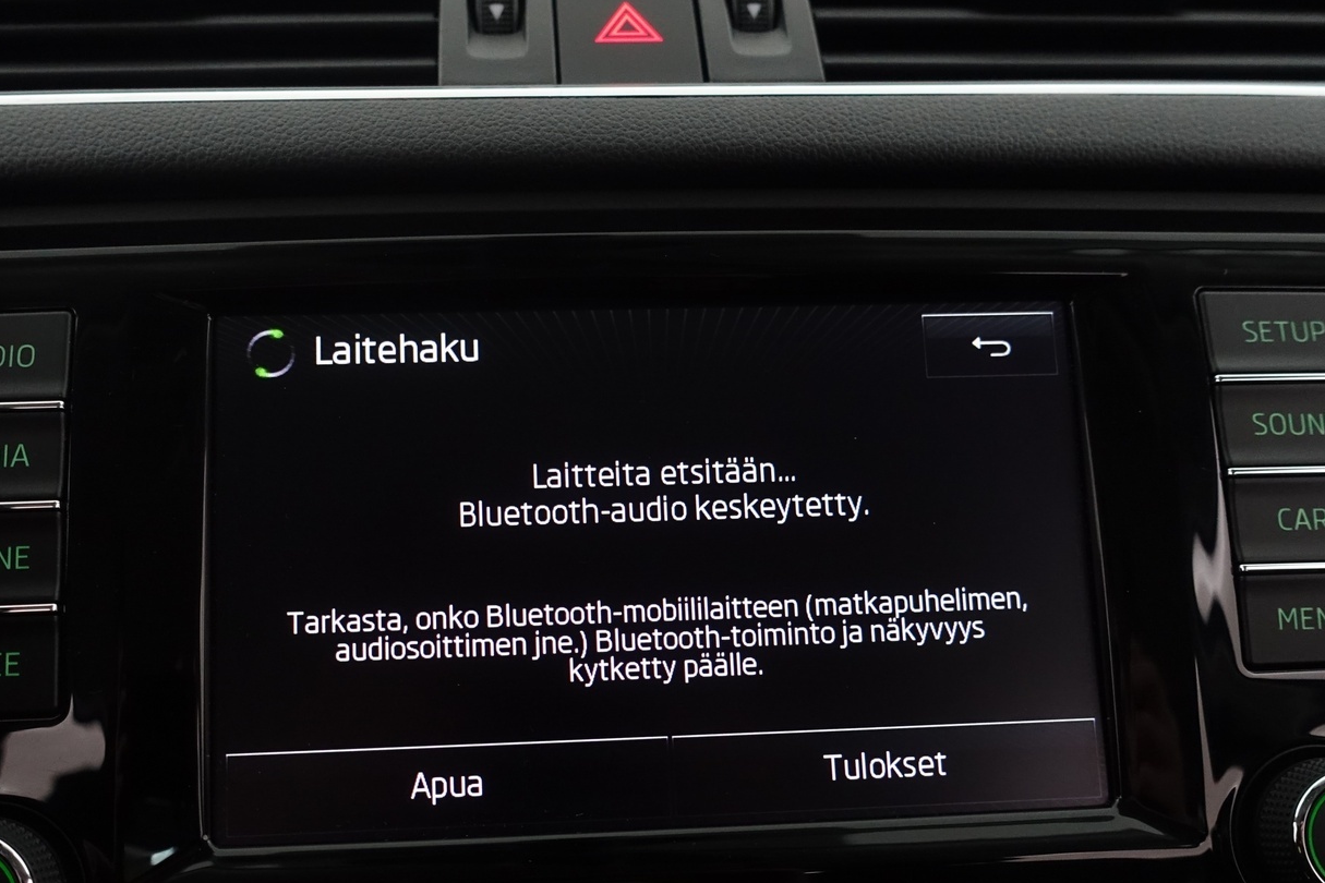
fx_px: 1178
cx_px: 611
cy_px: 586
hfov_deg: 58.6
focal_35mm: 32
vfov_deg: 40.6
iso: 1000
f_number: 2.5
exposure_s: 1/50
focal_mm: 8.8
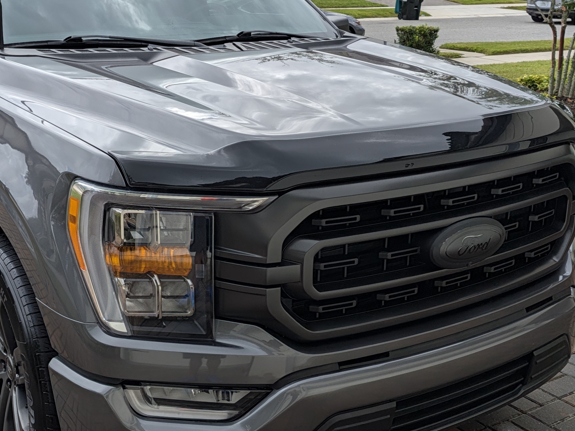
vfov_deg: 32.8
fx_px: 731
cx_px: 172
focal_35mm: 44
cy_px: 172
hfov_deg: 42.1
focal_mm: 5.28
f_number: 1.7
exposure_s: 1/865
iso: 16
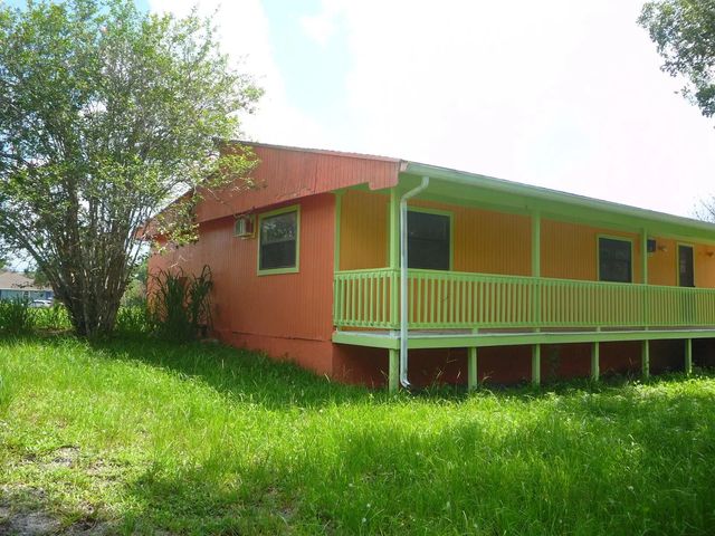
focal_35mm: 30
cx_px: 358
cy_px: 268
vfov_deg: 46.8
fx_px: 620
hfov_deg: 60.0
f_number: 4
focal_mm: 5.2
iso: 100
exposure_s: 1/250
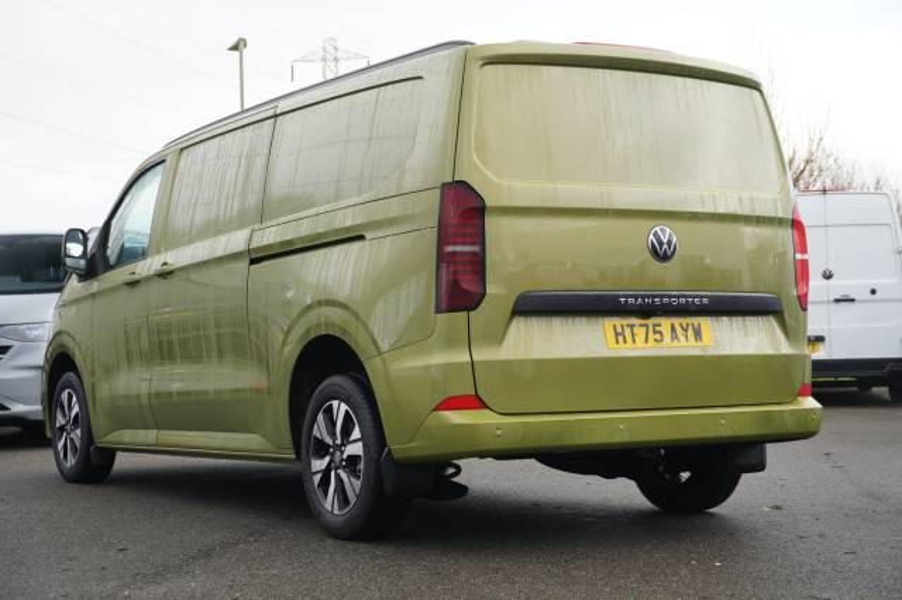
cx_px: 451
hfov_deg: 32.6
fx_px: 1540
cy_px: 300
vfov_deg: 22.1
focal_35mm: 62
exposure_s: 1/200
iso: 640
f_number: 5.6
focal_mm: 41
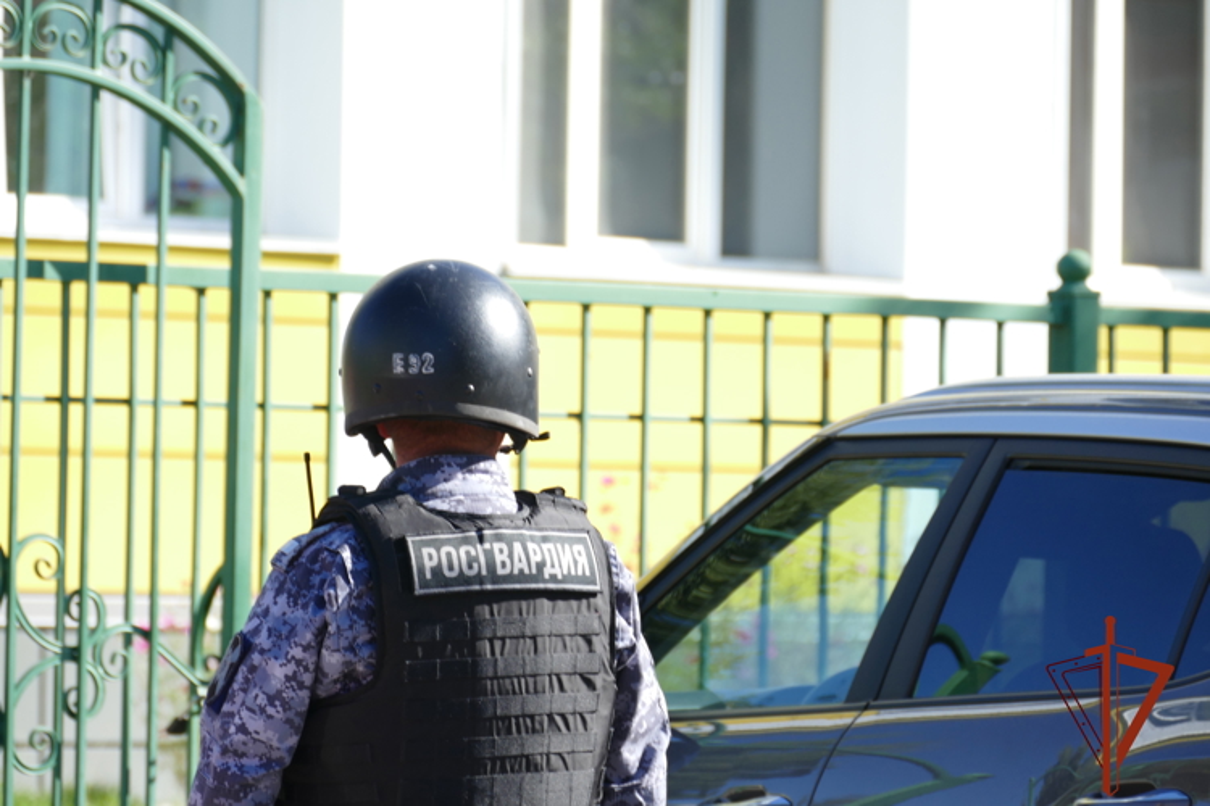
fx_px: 8234
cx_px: 605
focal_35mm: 245
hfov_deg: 8.4
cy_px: 403
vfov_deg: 5.6
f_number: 4
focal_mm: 89.34
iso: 125
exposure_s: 1/400
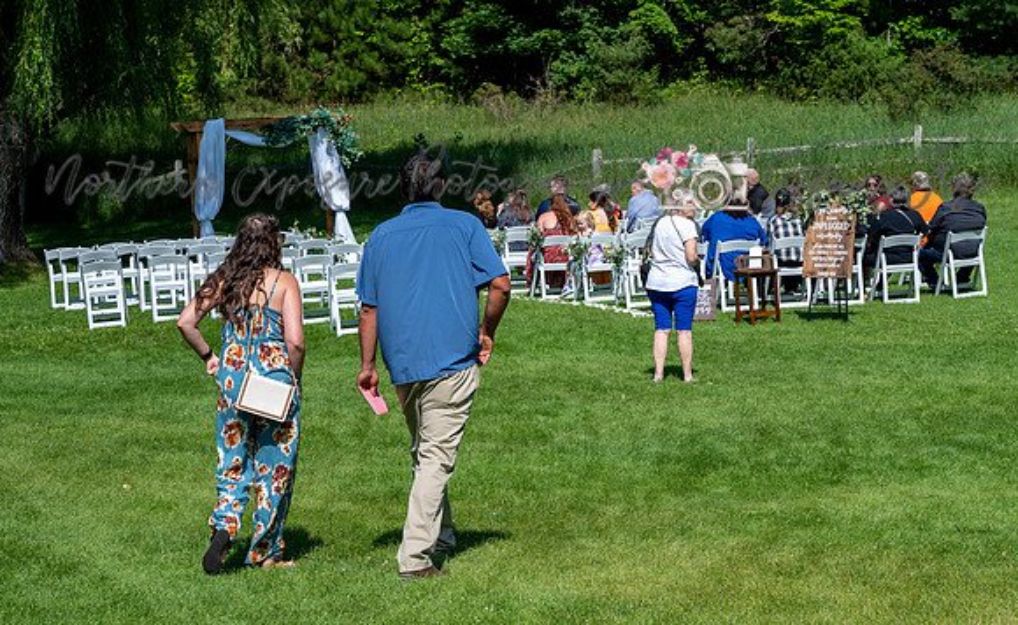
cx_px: 622
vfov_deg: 12.5
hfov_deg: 20.2
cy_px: 344
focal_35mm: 103
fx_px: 2850
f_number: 7.1
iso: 100
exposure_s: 1/400
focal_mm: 70
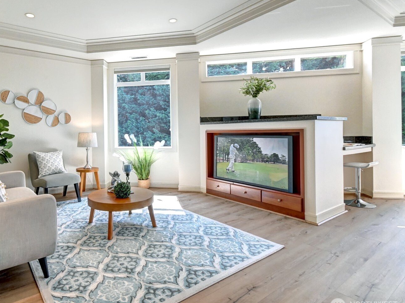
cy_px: 141
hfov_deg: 82.2
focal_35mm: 19
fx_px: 222
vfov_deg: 68.6
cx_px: 140
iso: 3200
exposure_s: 1/15
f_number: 11
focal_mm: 10
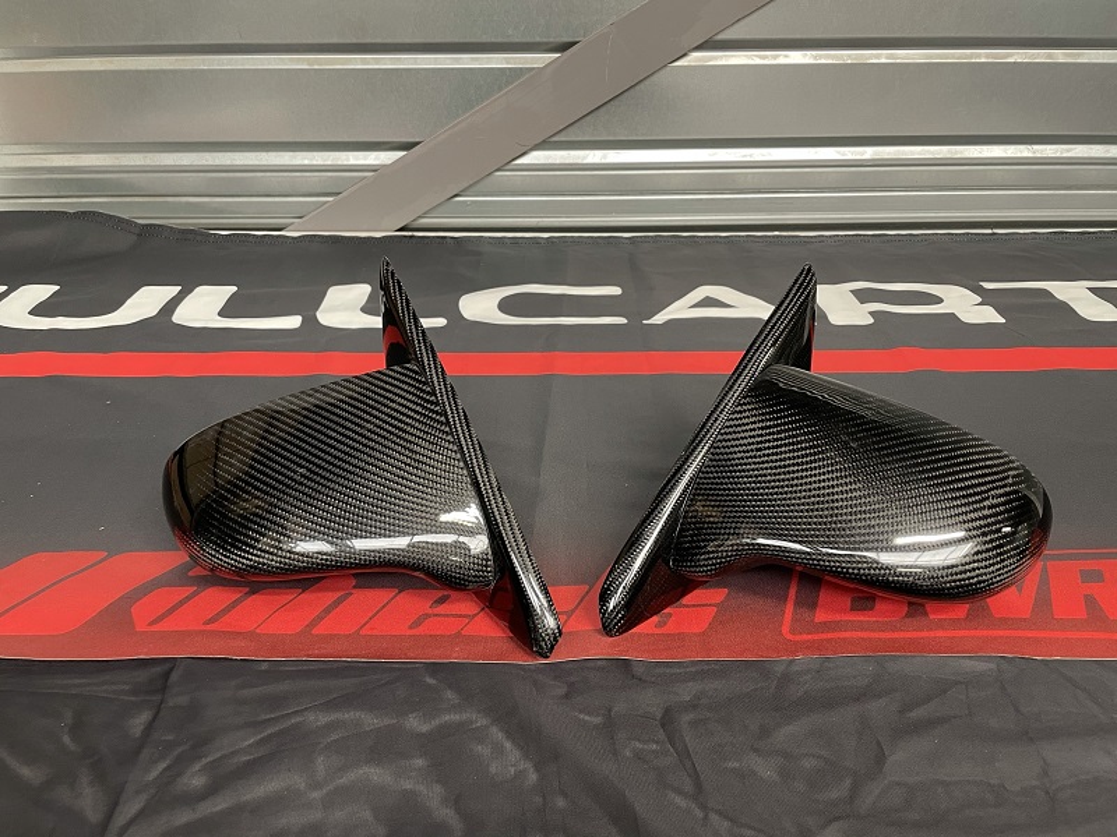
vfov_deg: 53.1
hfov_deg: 67.3
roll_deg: -0.3
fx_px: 839
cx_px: 558
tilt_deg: -29.7
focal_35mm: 26
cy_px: 418
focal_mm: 4.2
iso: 200
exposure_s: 1/50
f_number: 1.6
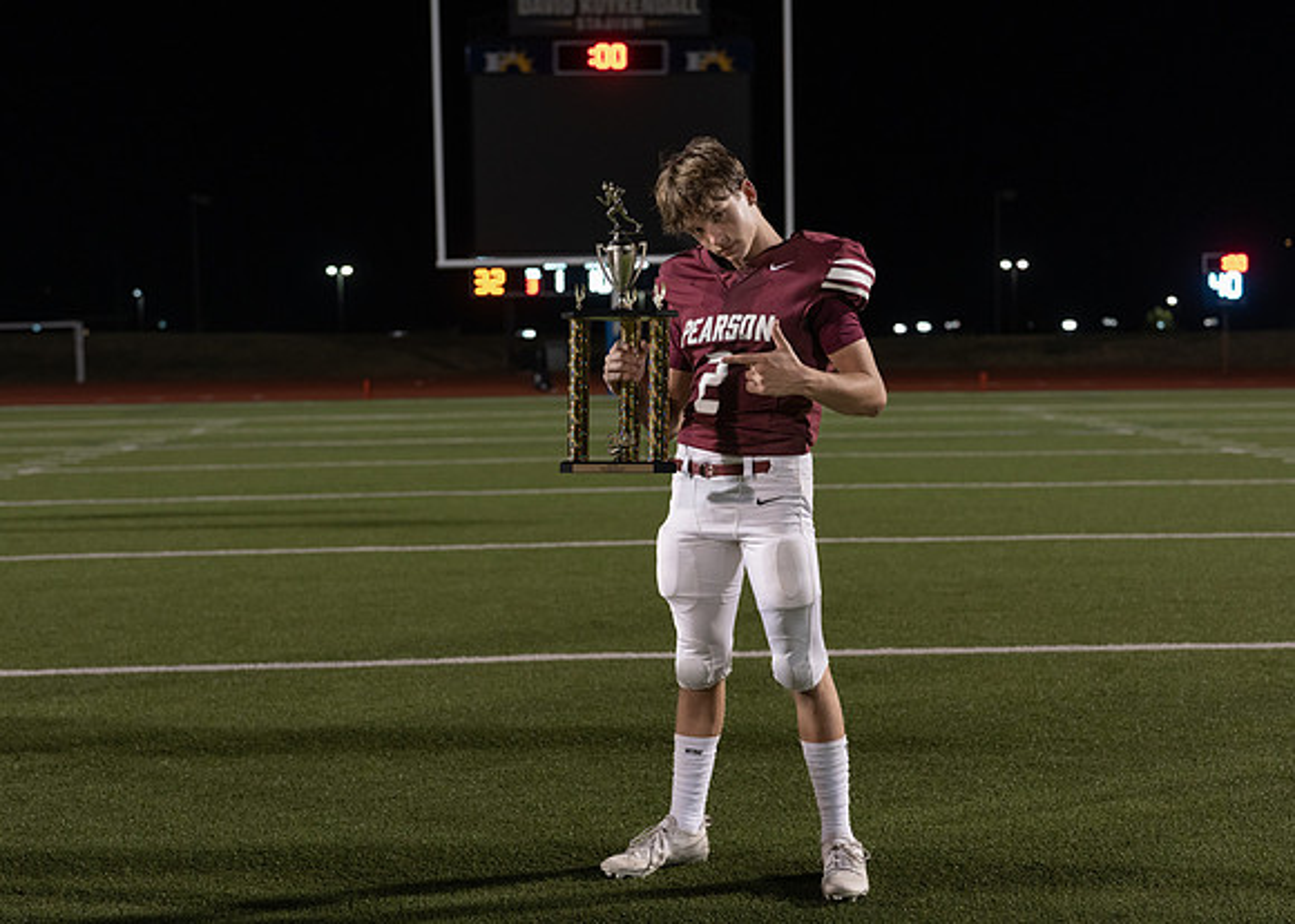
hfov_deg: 33.3
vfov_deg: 24.1
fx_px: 2165
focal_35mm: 59
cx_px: 713
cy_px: 484
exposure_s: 1/320
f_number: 2.8
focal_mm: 50
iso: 1000
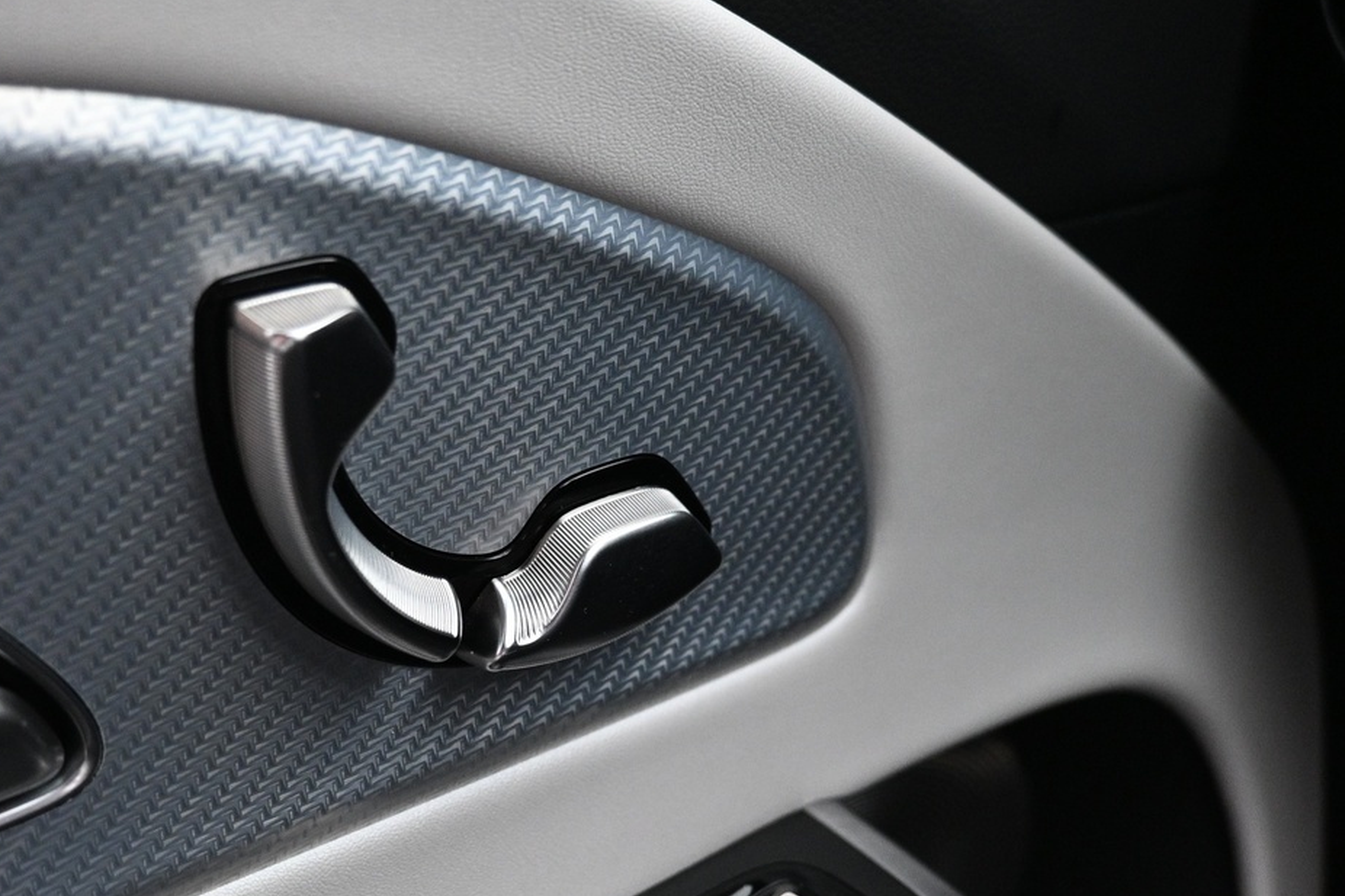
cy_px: 626
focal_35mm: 42
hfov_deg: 45.8
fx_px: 1569
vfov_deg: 31.5
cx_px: 458
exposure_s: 1/13
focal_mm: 16
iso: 1600
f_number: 3.5
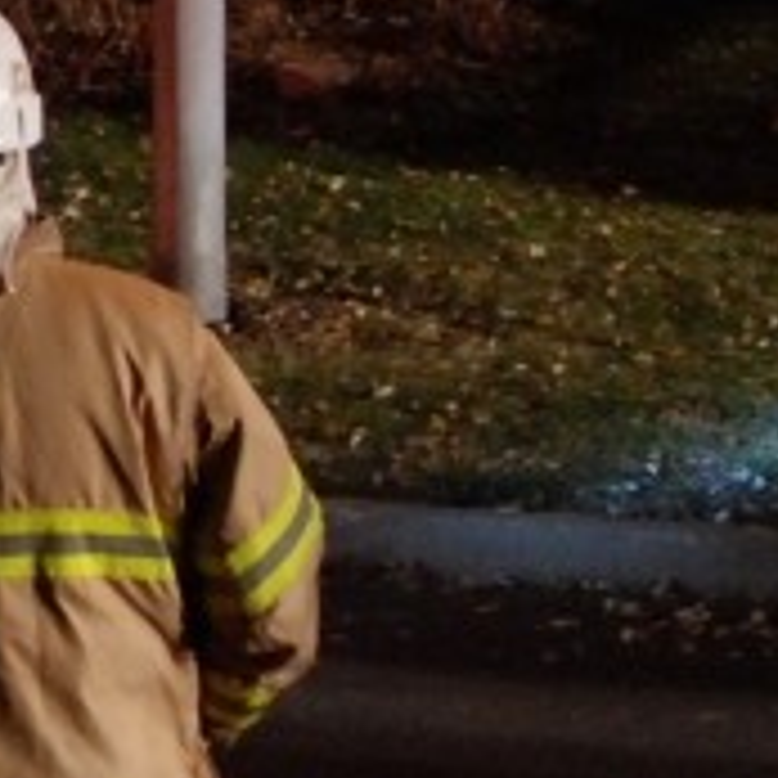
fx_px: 5391
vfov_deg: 8.0
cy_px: -630
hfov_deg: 7.8
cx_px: -904
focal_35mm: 212
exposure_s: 1/15
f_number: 5
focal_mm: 28
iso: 1000
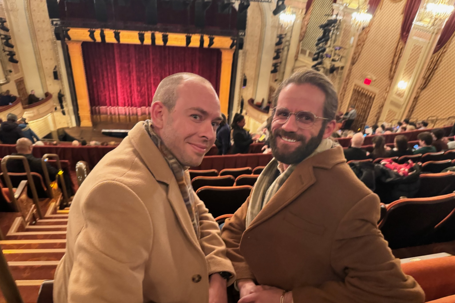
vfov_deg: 51.2
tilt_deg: -35.9
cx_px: 227
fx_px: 316
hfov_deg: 71.5
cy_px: 167
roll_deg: -7.1
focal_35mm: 25
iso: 1250
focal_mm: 6.76
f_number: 1.78
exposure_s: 1/30
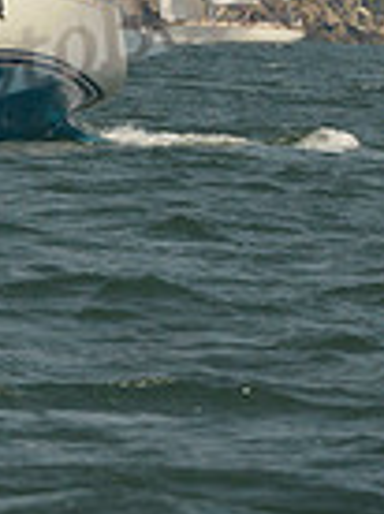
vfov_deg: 2.4
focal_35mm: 811
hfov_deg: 1.8
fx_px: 12033
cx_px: -330
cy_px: -484
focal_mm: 200
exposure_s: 1/1000
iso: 280
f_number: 11
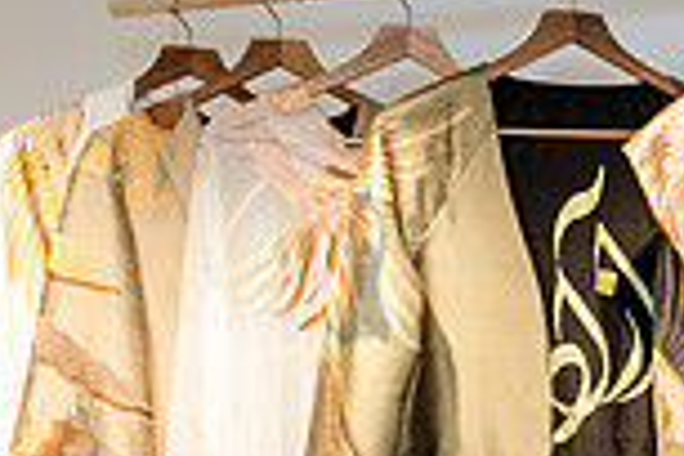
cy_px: 481
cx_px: 939
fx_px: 1729
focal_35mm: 91
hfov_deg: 20.1
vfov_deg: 14.7
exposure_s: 1/250
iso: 1600
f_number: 4
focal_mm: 24
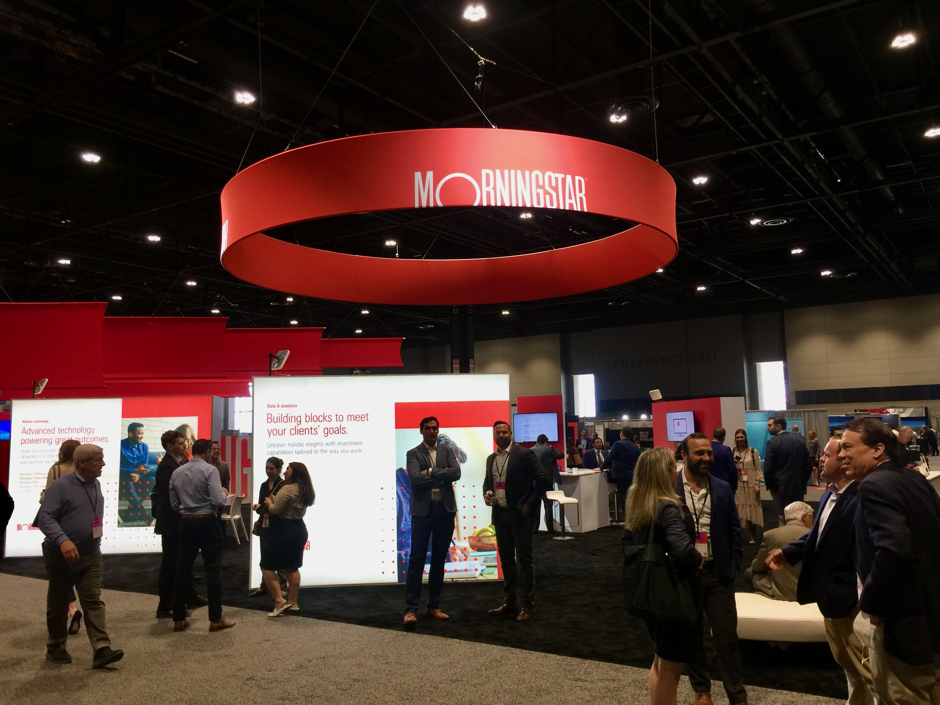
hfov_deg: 61.7
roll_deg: +0.6
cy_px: 352
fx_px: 787
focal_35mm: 29
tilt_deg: +8.0
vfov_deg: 48.2
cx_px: 470
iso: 32
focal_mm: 4.15
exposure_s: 1/30
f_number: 2.2
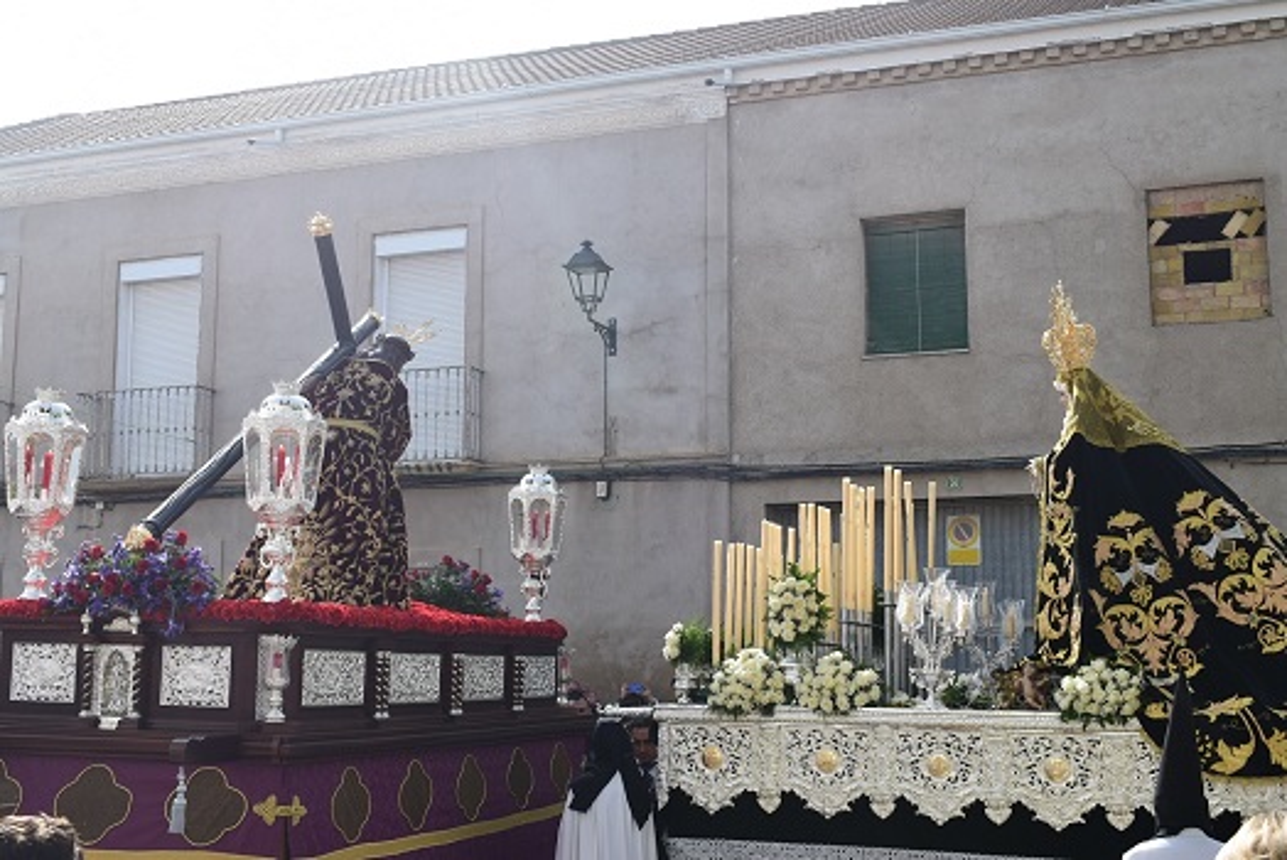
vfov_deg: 29.9
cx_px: 644
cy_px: 430
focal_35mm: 45
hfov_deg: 43.6
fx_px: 1610
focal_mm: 30
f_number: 11
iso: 400
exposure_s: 1/400
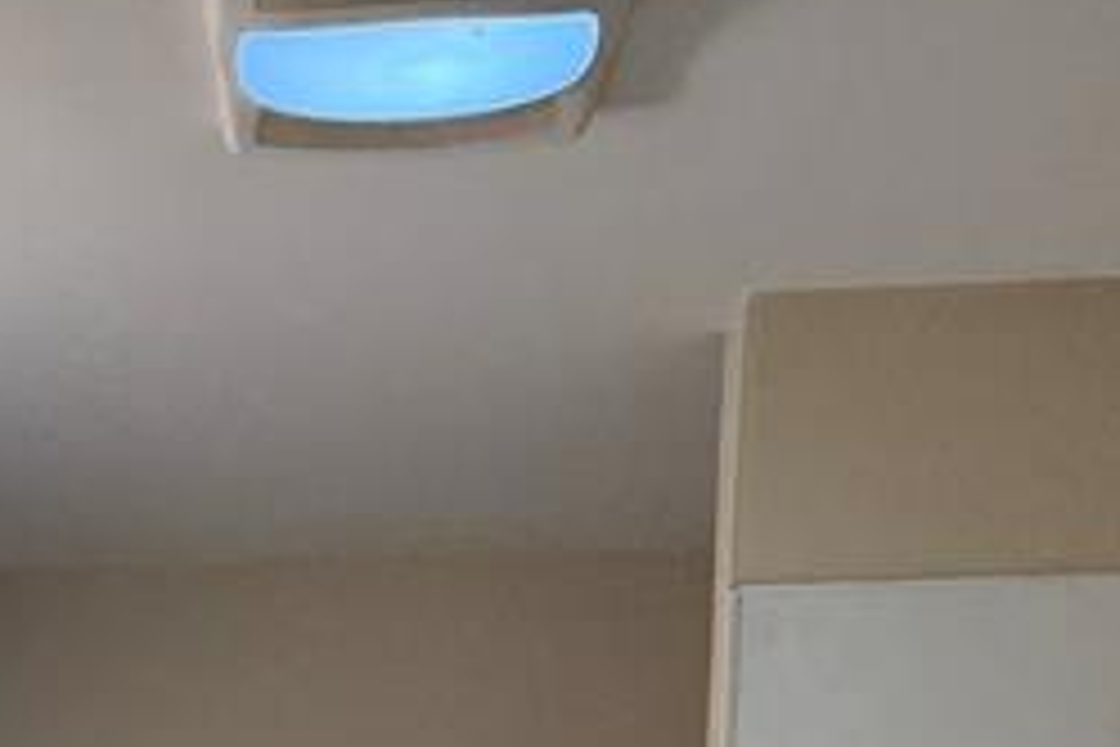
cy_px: 1521
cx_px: -13
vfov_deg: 14.5
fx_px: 2395
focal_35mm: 77
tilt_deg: -9.0
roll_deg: -0.2
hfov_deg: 25.0
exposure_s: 1/236
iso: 160
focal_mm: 6.76
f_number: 1.78
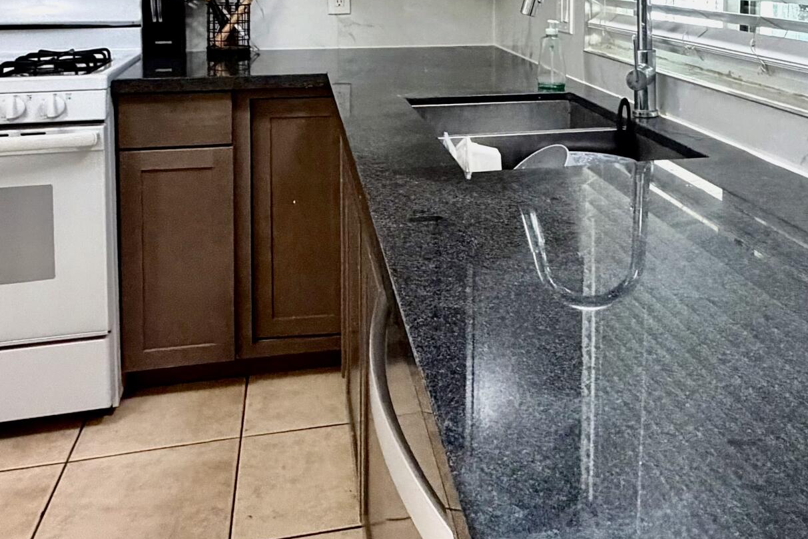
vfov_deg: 33.8
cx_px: 509
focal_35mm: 36
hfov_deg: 52.5
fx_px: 808
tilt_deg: -2.5
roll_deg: +0.4
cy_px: 5
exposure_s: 1/60
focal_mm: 2.22
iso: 640
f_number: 2.2
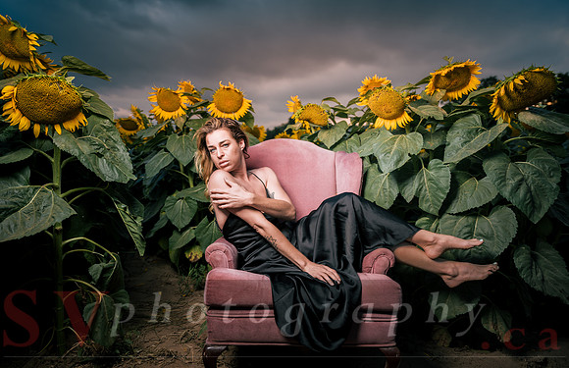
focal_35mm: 27
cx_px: 285
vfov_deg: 47.0
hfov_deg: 67.8
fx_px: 423
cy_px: 185
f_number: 2.8
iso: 64
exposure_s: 1/50
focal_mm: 26.5
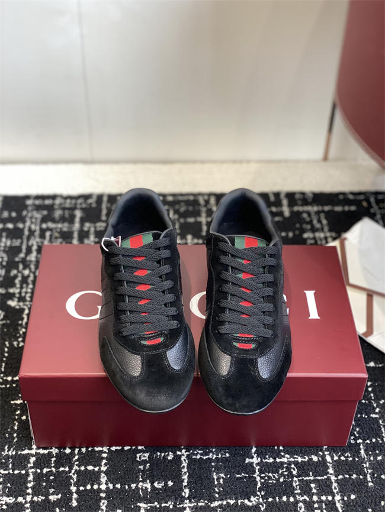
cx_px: 192
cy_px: 256
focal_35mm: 52
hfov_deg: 28.0
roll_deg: -2.5
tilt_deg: -41.7
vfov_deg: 36.8
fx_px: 771
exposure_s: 1/122
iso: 125
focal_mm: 6
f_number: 2
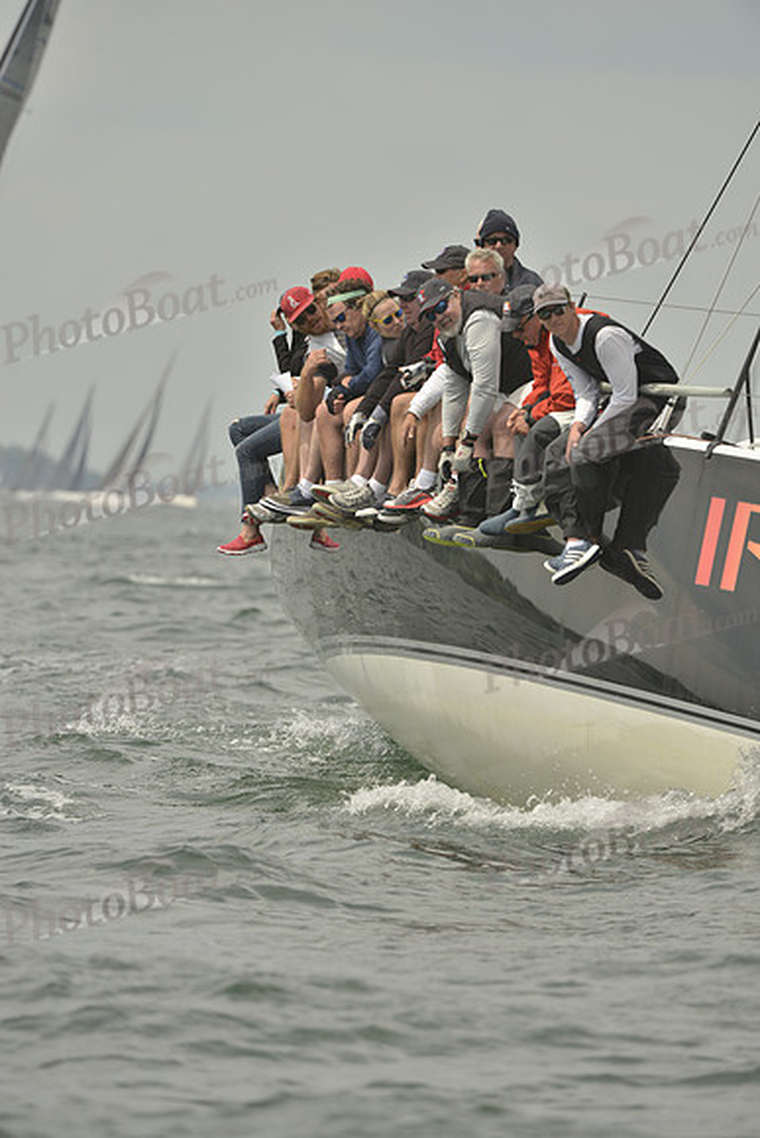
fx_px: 11392
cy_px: 569
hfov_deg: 3.8
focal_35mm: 360
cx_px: 380
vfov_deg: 5.7
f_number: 8
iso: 280
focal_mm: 360
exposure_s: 1/1000
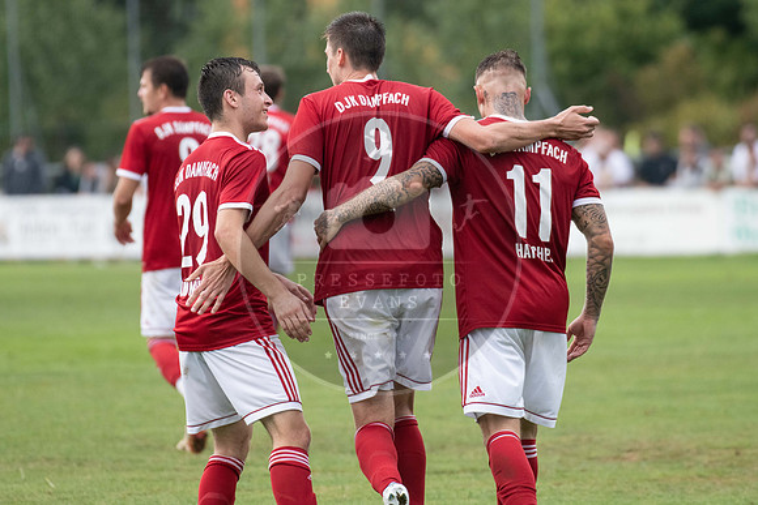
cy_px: 202
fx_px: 9196
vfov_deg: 3.2
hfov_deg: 4.7
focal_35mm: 437
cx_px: 407
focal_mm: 360
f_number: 5.6
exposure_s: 1/1600
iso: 1600
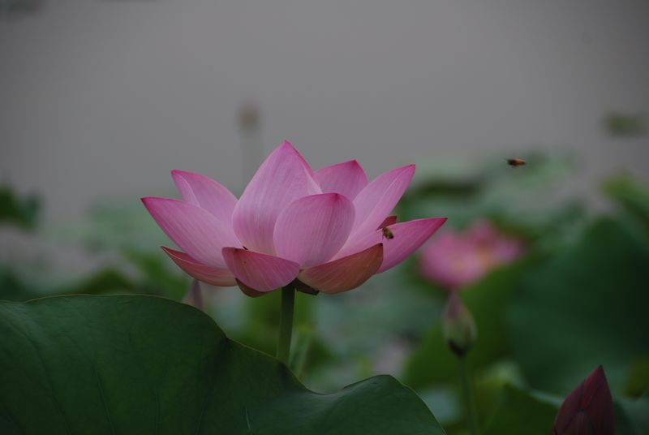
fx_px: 5416
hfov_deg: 6.9
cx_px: 324
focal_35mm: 300
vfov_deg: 4.6
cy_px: 218
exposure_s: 1/200
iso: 100
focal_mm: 200
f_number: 5.6
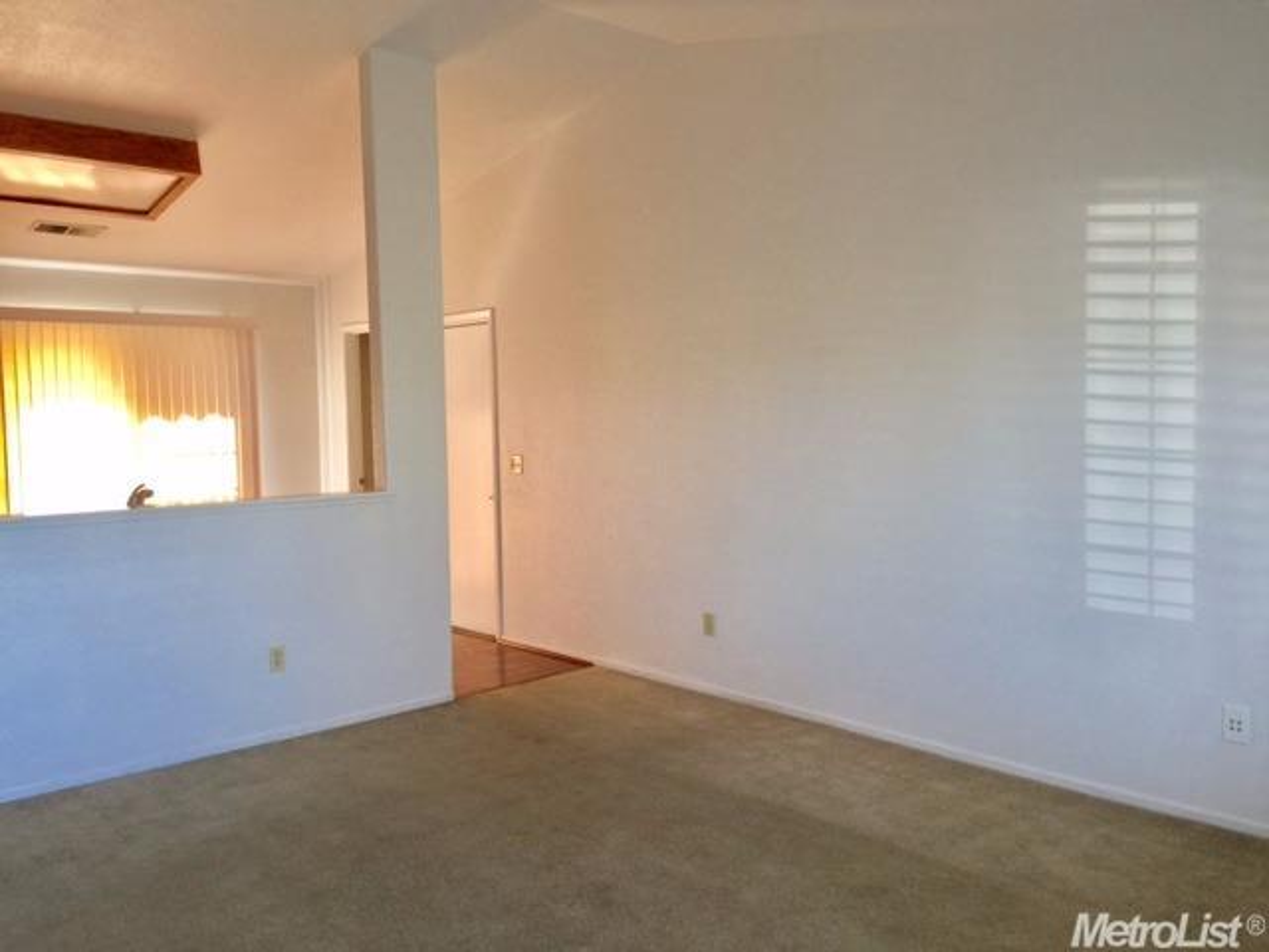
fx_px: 1063
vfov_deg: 48.2
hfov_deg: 61.7
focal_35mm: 29
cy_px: 476
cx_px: 634
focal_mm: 4.15
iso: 32
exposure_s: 1/30
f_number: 2.2
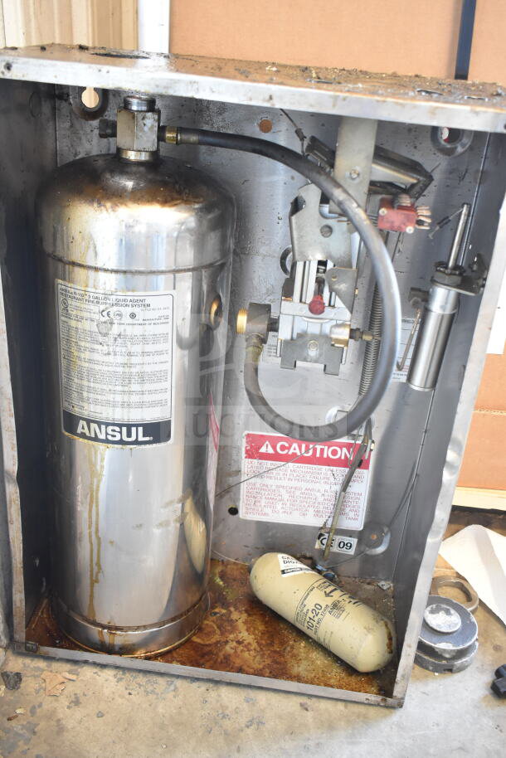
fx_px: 758
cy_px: 379
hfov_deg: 36.9
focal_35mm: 36
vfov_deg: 53.1
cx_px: 253
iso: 1800
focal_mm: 24
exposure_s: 1/40
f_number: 3.8
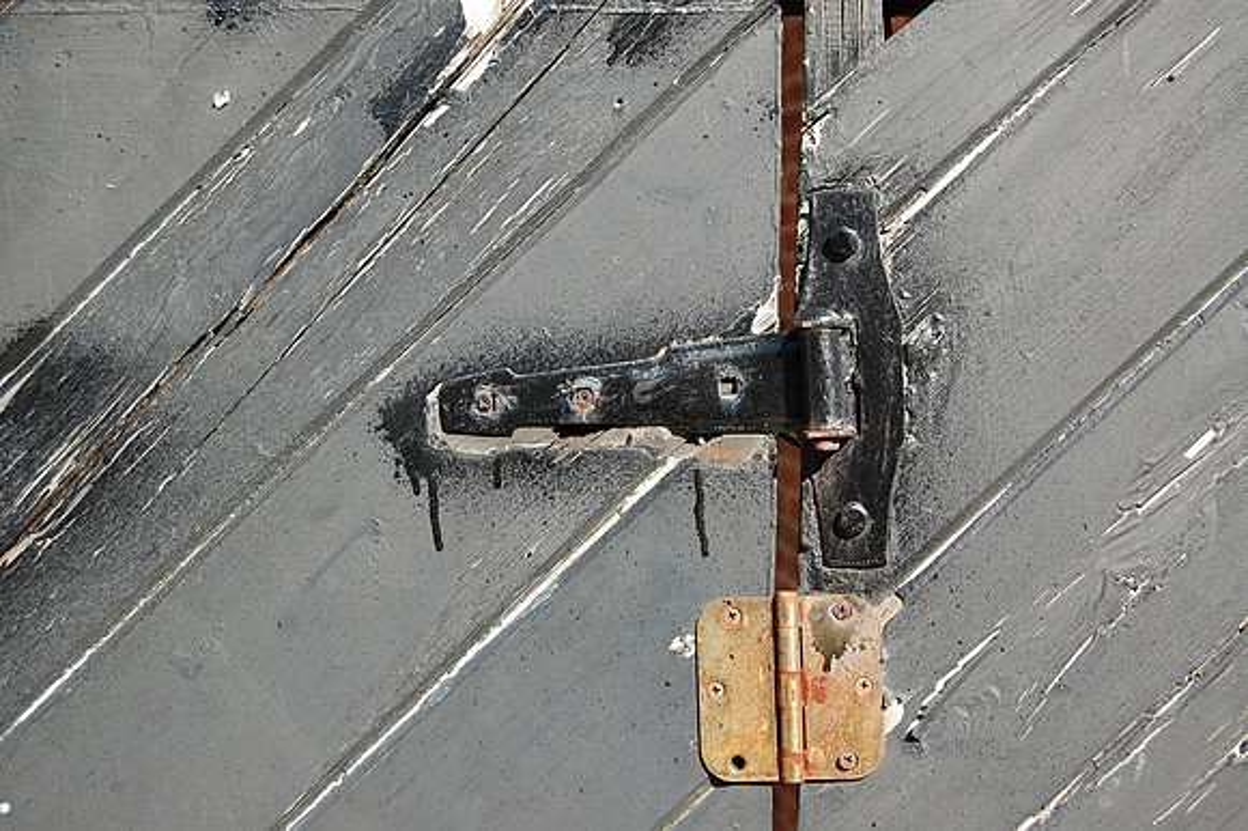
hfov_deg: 31.9
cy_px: 416
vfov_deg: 21.5
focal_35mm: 63
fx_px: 2183
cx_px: 624
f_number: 7.1
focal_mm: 42
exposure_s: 1/200
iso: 200
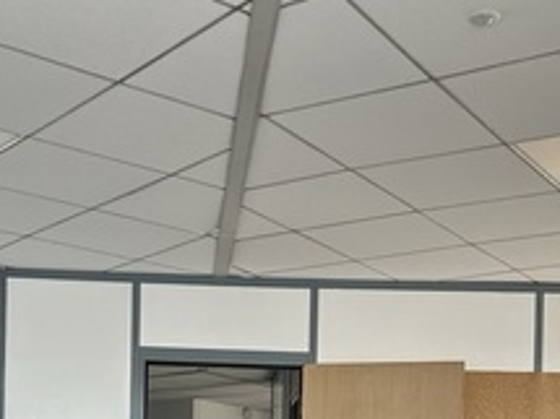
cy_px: 520
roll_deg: -1.0
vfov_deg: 20.3
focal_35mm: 67
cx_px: 246
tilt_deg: +1.5
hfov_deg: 29.0
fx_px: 1083
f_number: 1.5
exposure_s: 1/121
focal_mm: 5.7
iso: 64
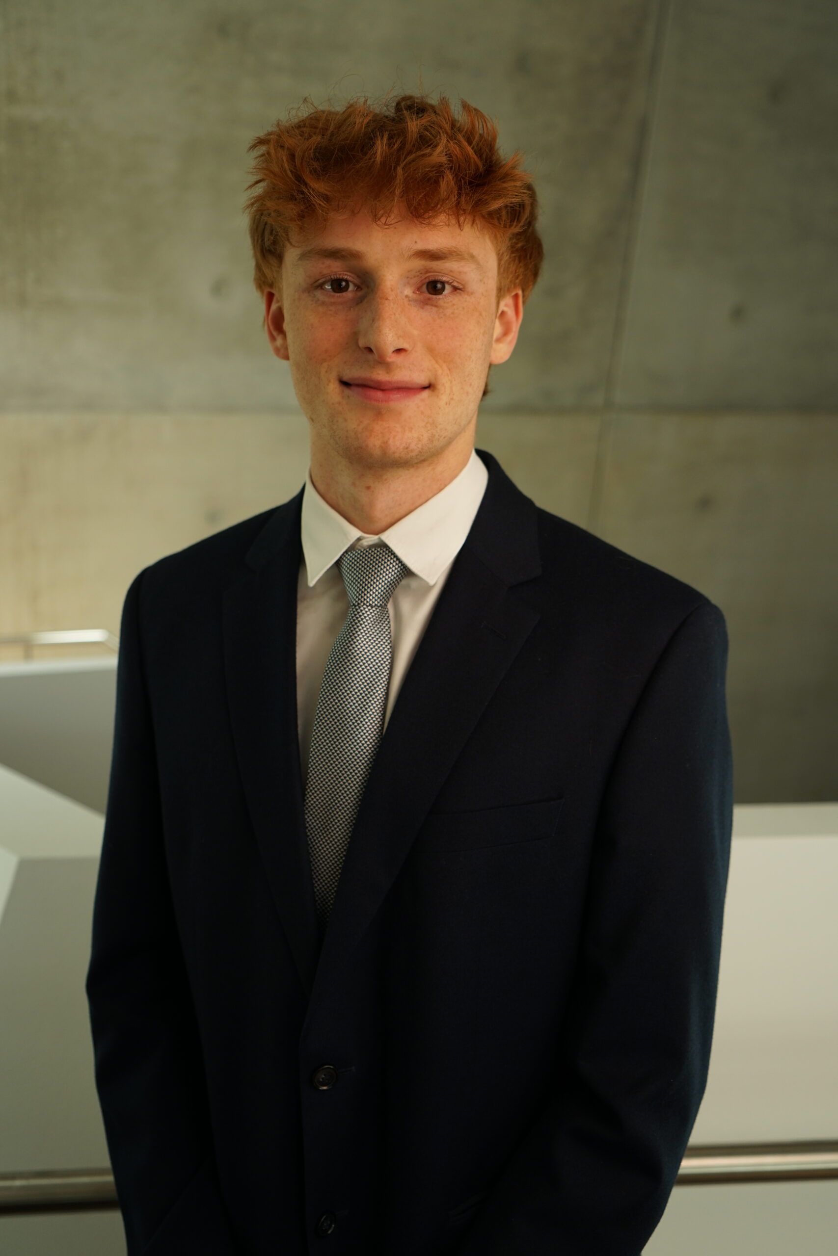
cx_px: 419
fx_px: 1257
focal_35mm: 36
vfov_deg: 53.1
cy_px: 628
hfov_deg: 36.9
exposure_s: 1/400
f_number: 4
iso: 320
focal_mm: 36
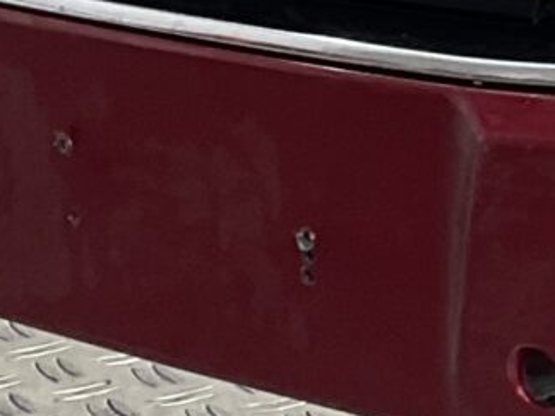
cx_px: 1117
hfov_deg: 8.2
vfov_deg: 6.4
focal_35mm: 229
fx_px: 3672
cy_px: -235
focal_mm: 3
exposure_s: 1/120
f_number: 1.8
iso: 25
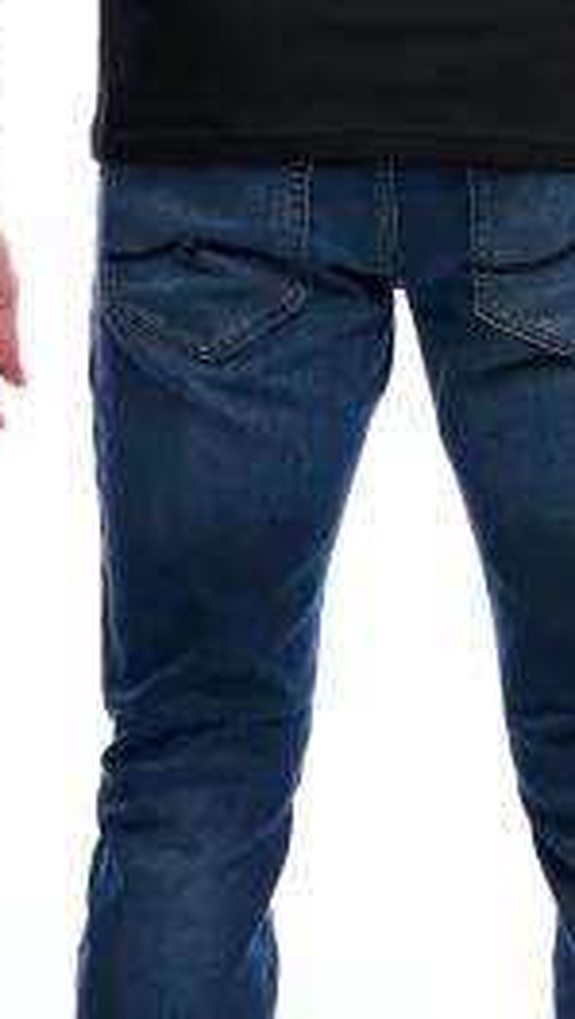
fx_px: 4461
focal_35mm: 165
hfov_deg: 7.3
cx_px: 550
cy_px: 172
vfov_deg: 13.0
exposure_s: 1/160
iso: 160
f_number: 8
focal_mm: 46
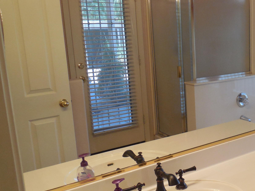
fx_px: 331
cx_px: 222
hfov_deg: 39.5
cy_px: 105
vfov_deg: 32.2
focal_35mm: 45
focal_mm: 4.5
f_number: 3.1
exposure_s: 1/30
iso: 220
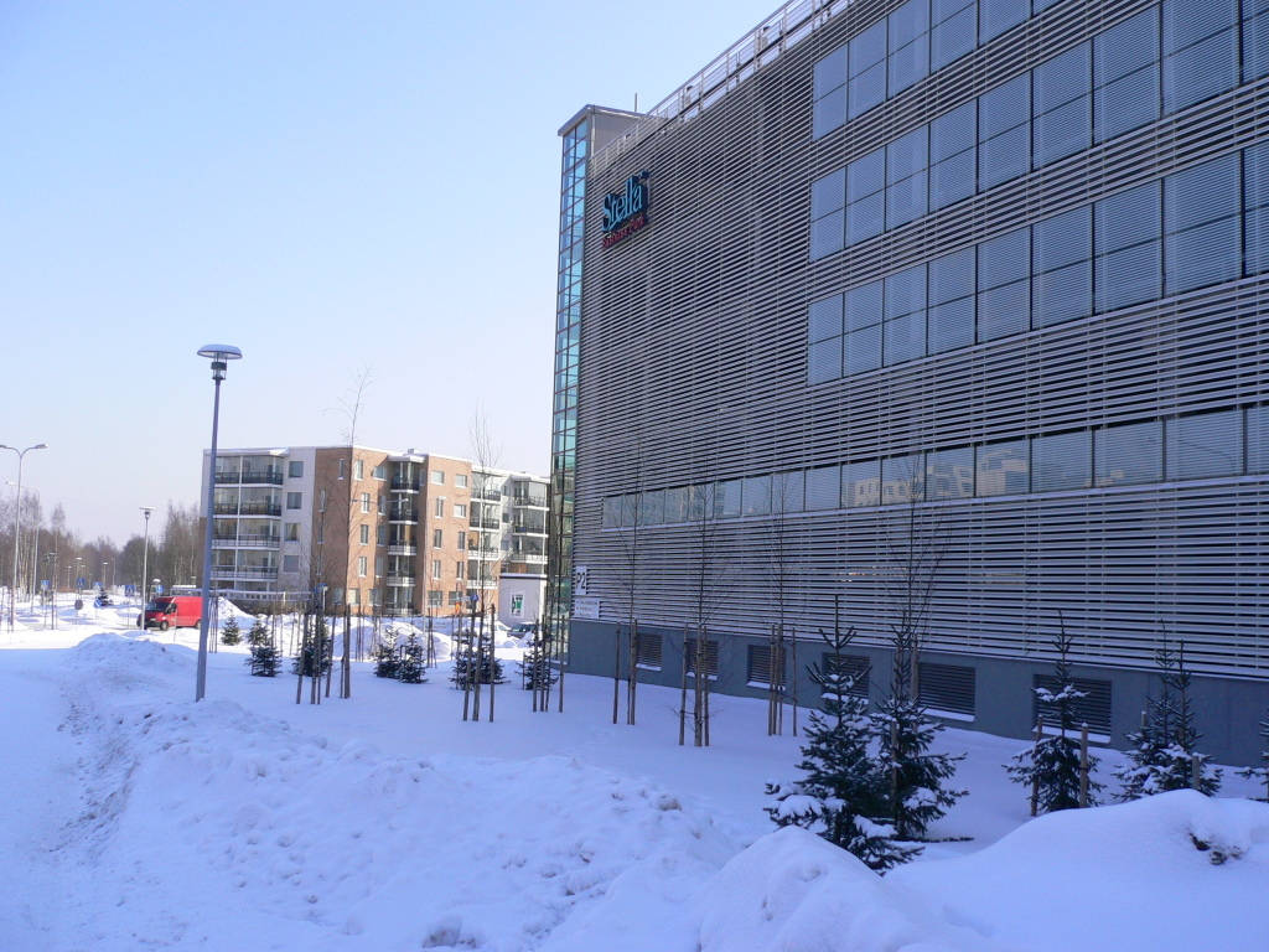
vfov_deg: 40.7
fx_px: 1283
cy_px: 476
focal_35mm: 35
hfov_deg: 52.6
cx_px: 634
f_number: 5.6
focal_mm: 5.8
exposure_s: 1/320
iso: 100
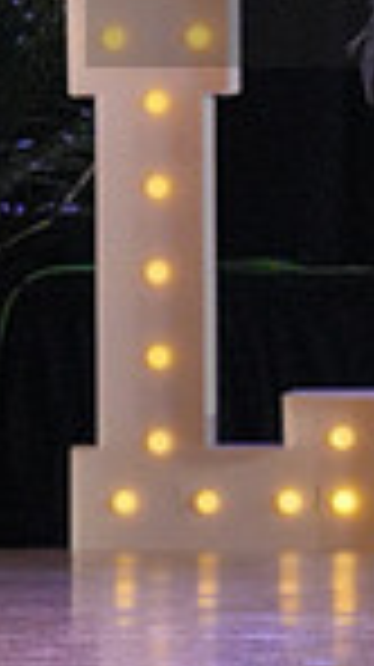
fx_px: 8853
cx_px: 710
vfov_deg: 4.3
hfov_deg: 2.4
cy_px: -81
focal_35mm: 501
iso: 6400
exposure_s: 1/500
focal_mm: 122
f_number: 7.1
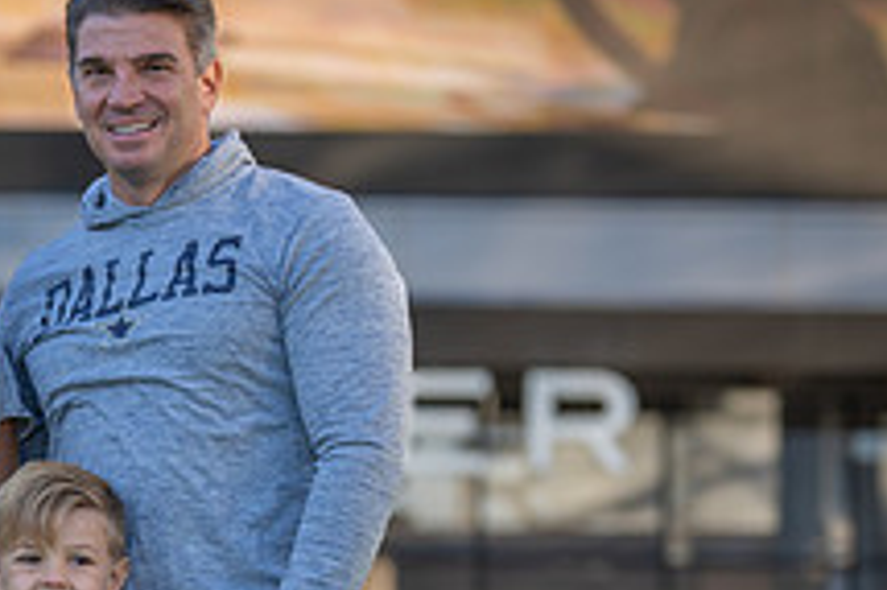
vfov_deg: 5.3
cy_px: 642
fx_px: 6376
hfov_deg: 7.9
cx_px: -17
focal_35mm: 259
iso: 100
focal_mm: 96
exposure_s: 1/500
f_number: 2.8
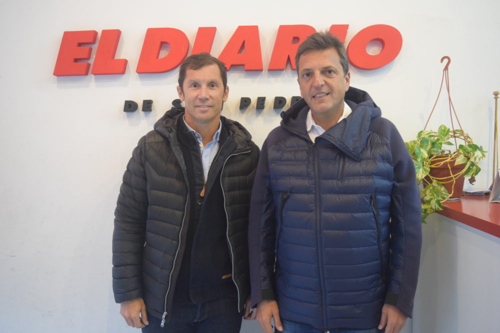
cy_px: 166
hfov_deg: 59.5
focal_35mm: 32
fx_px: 438
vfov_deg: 41.7
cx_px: 250
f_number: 3.8
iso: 3200
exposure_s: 1/60
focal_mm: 21
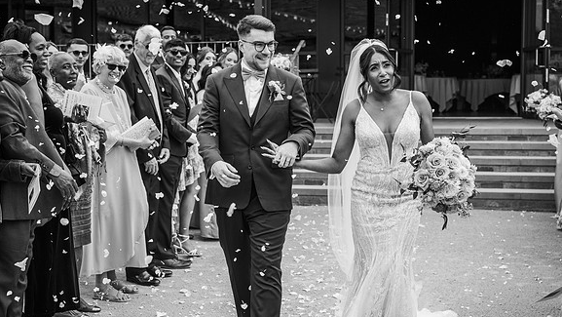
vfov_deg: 19.7
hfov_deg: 34.3
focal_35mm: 61
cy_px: 183
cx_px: 281
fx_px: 909
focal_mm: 58
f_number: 5
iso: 280
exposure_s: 1/1000
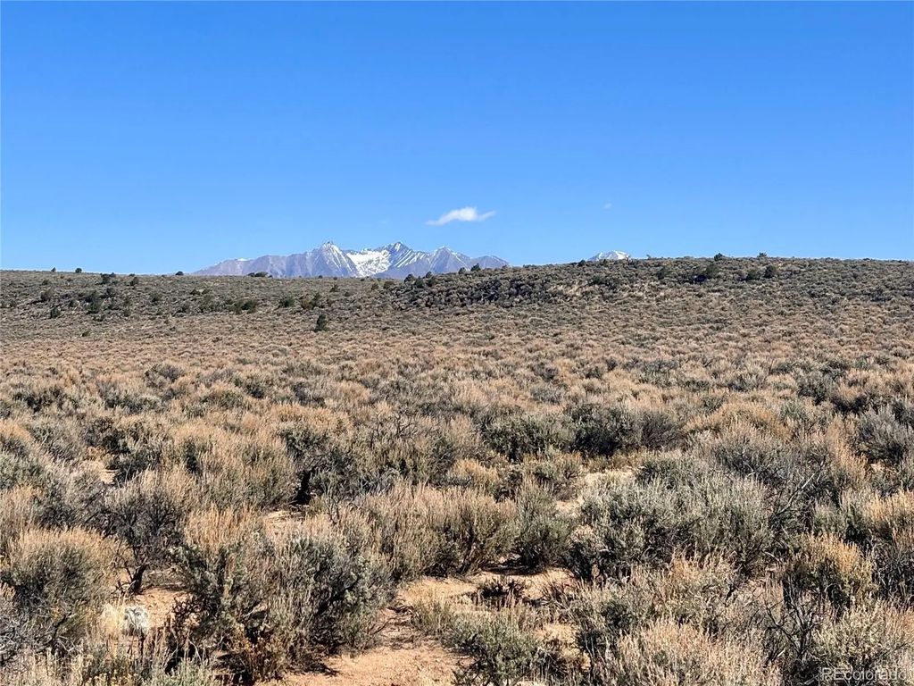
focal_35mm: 52
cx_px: 457
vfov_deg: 28.0
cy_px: 343
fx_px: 1373
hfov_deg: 36.8
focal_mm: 5.96
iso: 40
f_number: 1.6
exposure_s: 1/3205
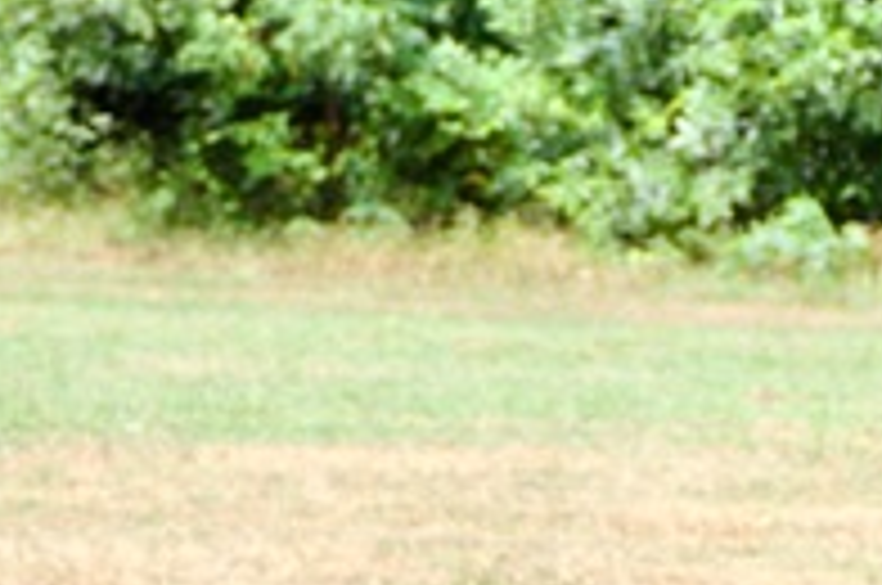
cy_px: 1343
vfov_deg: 2.1
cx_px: 738
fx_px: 16266
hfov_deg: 3.1
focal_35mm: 665
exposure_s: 1/250
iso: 200
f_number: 7.1
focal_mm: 85
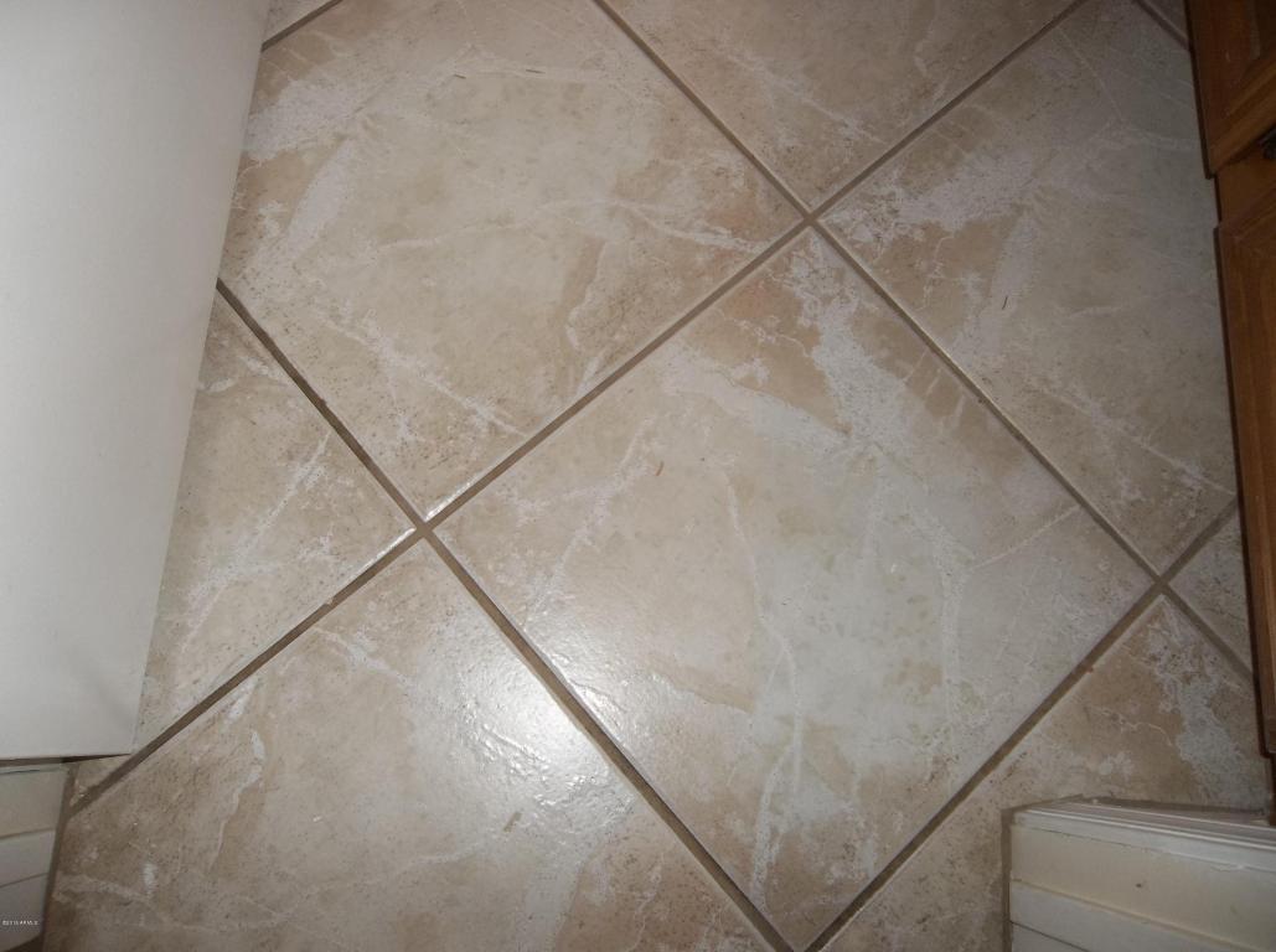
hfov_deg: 65.4
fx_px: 994
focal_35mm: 27
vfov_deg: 51.2
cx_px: 638
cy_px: 476
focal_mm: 4.9
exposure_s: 1/30
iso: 80
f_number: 3.5
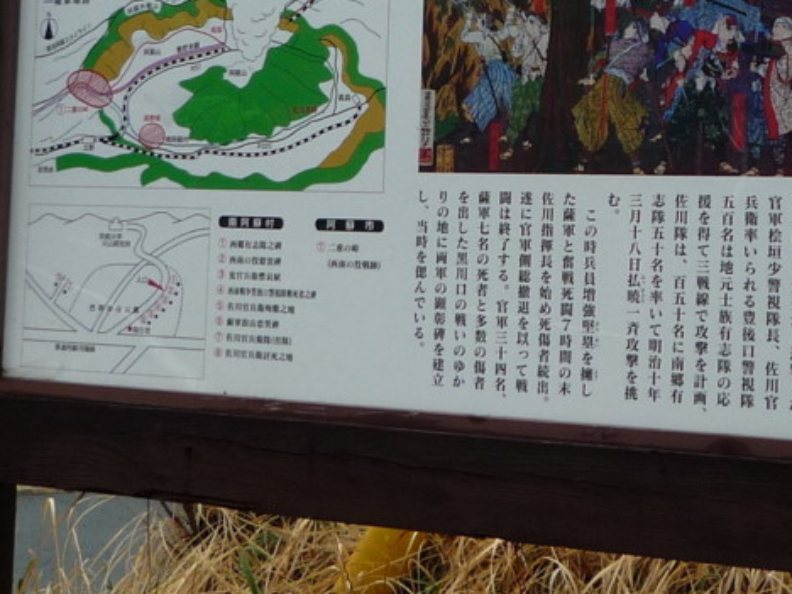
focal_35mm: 81
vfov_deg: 18.0
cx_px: 509
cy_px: 96
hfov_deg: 24.0
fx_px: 1853
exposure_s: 1/400
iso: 100
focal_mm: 4.4
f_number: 2.8
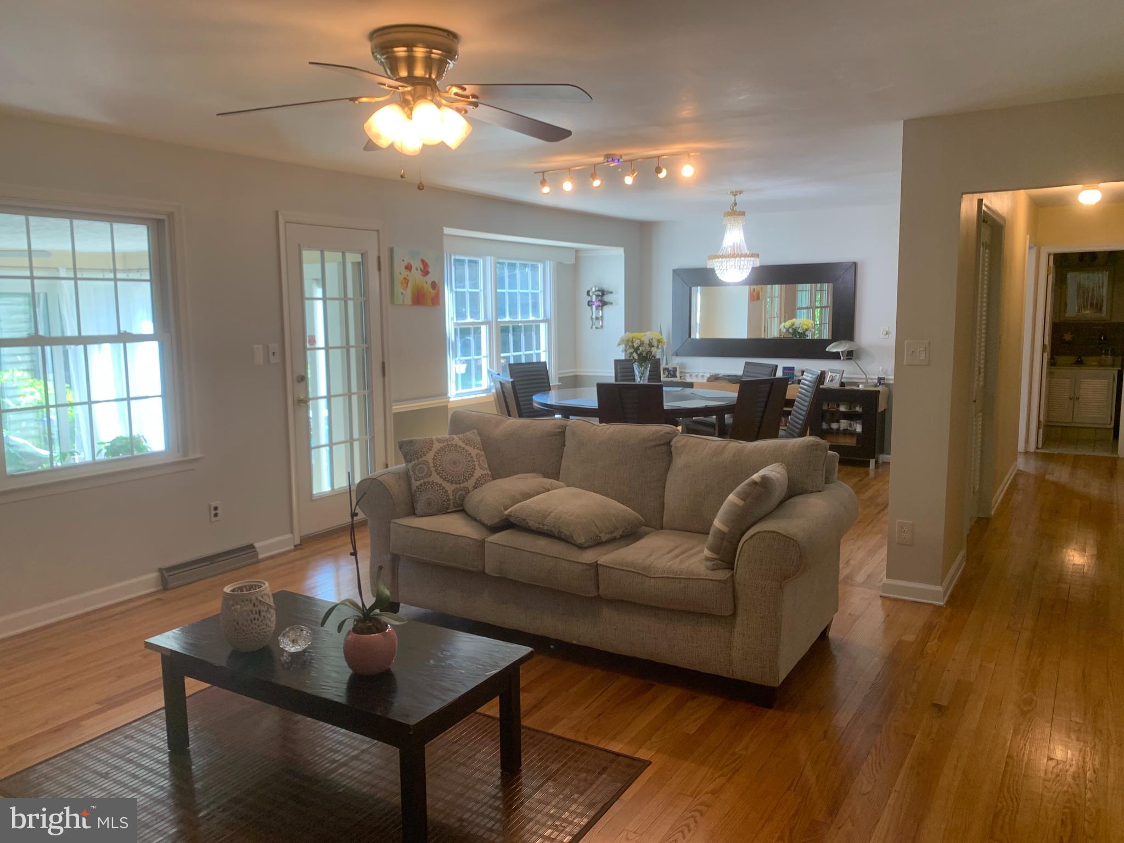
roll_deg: +0.2
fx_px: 844
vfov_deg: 53.1
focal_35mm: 26
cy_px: 422
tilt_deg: -8.2
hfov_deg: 67.3
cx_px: 562
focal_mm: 4.25
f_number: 1.8
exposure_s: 1/120
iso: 100
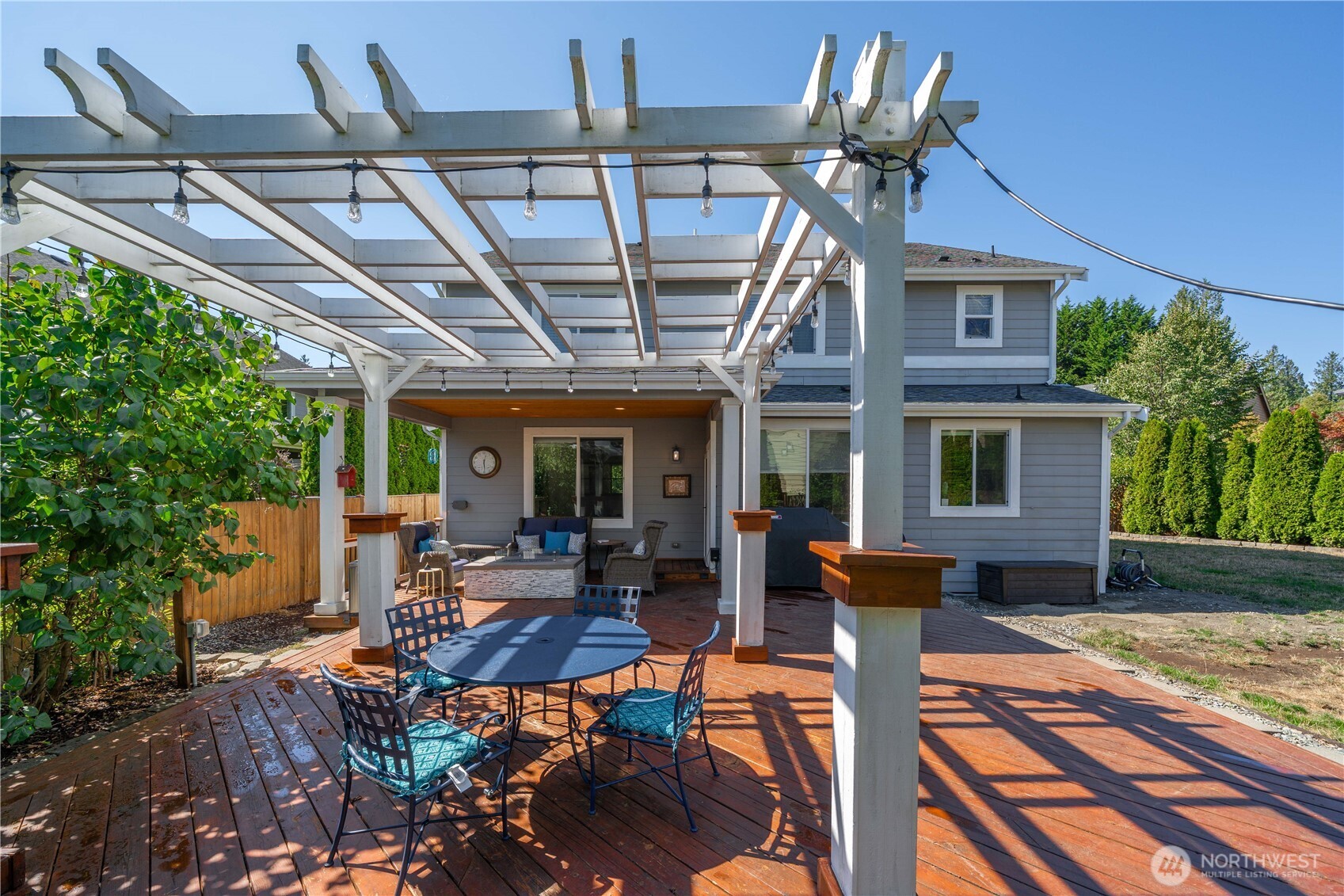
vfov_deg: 85.4
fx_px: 485
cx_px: 672
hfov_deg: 108.3
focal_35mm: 13
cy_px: 448
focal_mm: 13
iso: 100
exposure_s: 1/125
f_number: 7.1
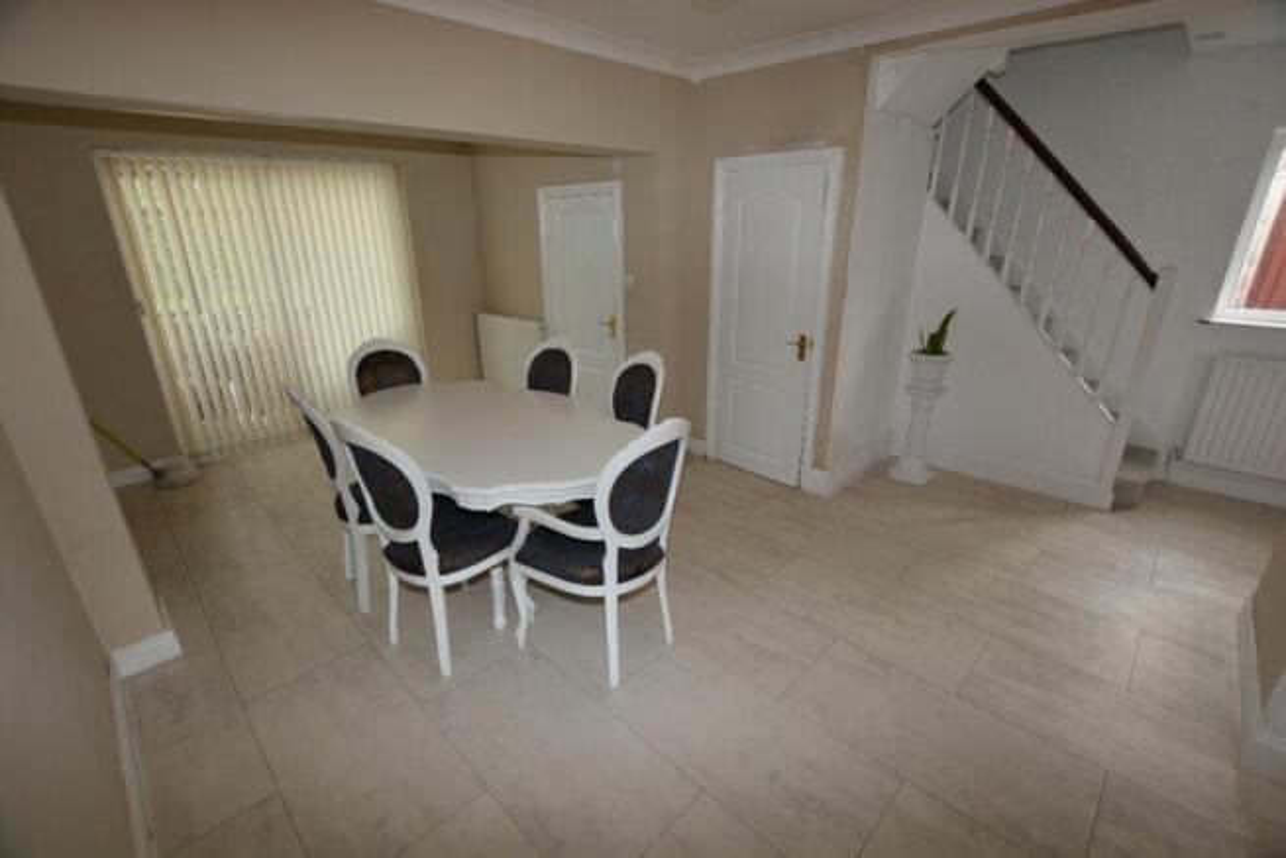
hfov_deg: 100.4
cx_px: 643
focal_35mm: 15
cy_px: 429
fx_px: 536
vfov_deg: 77.4
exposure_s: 1/80
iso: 200
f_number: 4.5
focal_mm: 10
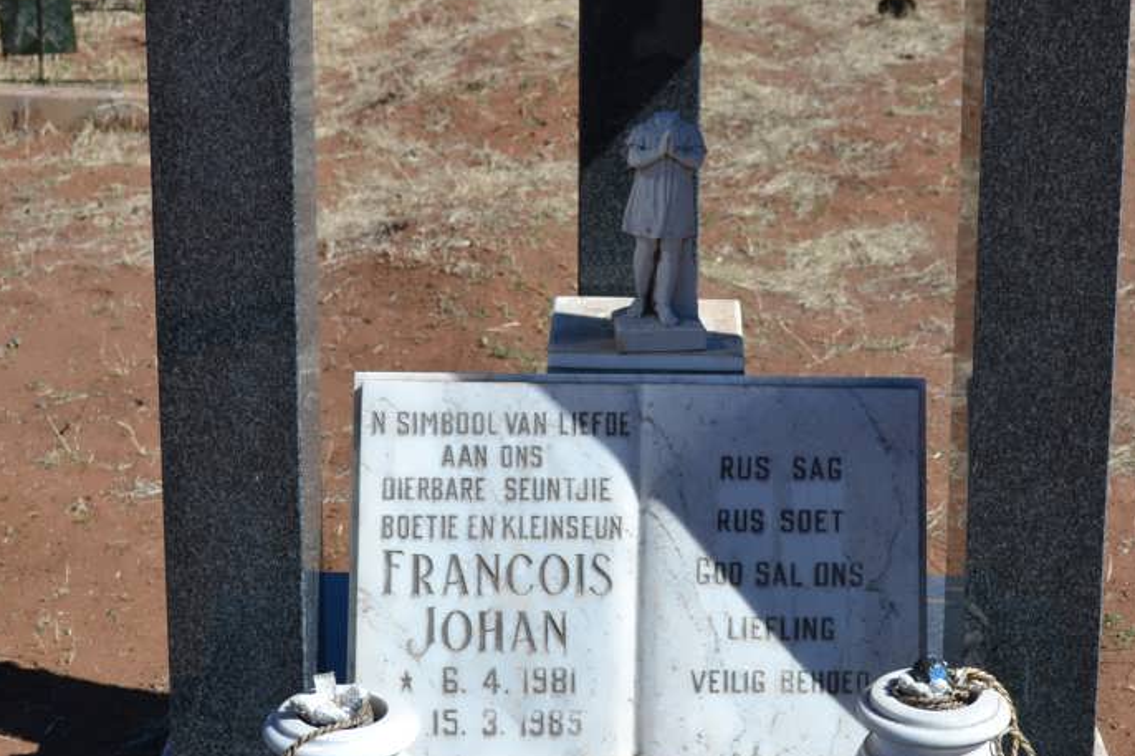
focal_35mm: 84
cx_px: 667
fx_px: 2648
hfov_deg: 24.2
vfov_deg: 16.2
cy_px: 185
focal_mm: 32
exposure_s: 1/160
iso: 100
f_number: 6.3
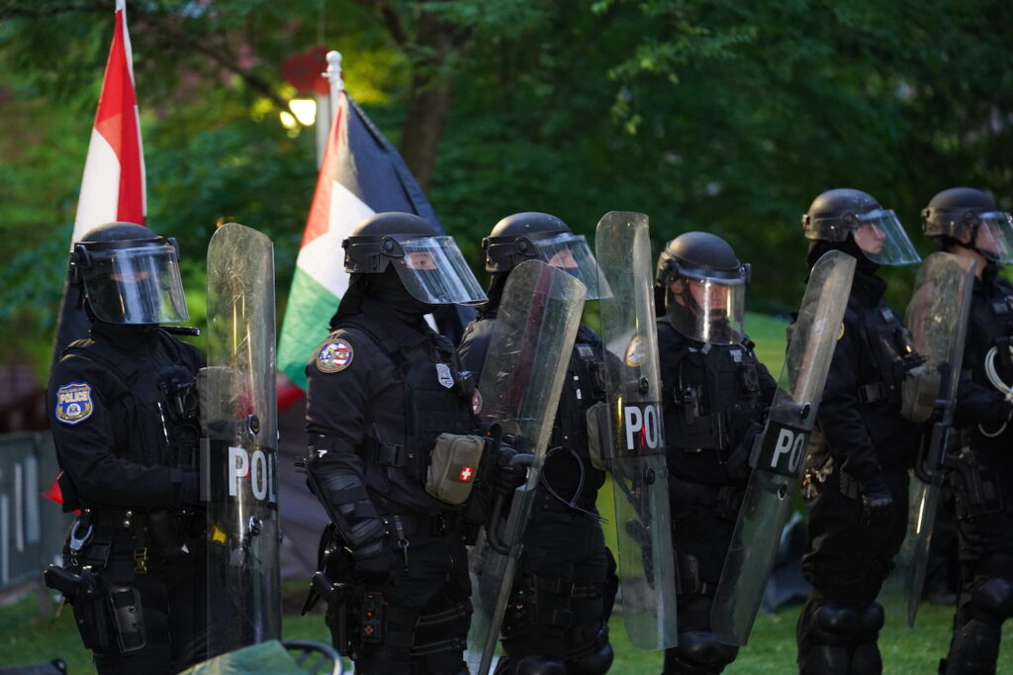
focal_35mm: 122
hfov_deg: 16.8
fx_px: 3432
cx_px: 506
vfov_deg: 11.2
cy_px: 338
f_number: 2.8
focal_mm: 122
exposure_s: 1/30
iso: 4000
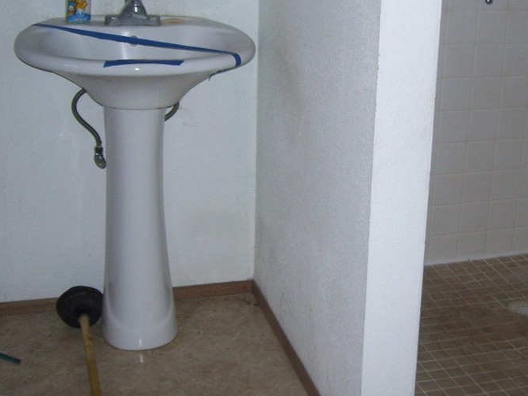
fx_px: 839
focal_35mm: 55
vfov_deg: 26.5
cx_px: 348
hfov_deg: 34.6
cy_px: 150
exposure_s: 1/60
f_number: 2.7
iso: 80
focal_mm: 6
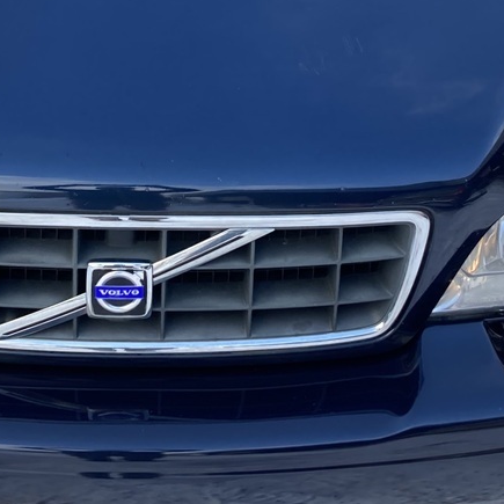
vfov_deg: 18.4
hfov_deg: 19.0
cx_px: 175
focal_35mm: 91
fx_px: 1499
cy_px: -36
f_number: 1.8
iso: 20
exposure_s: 1/123
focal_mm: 3.99
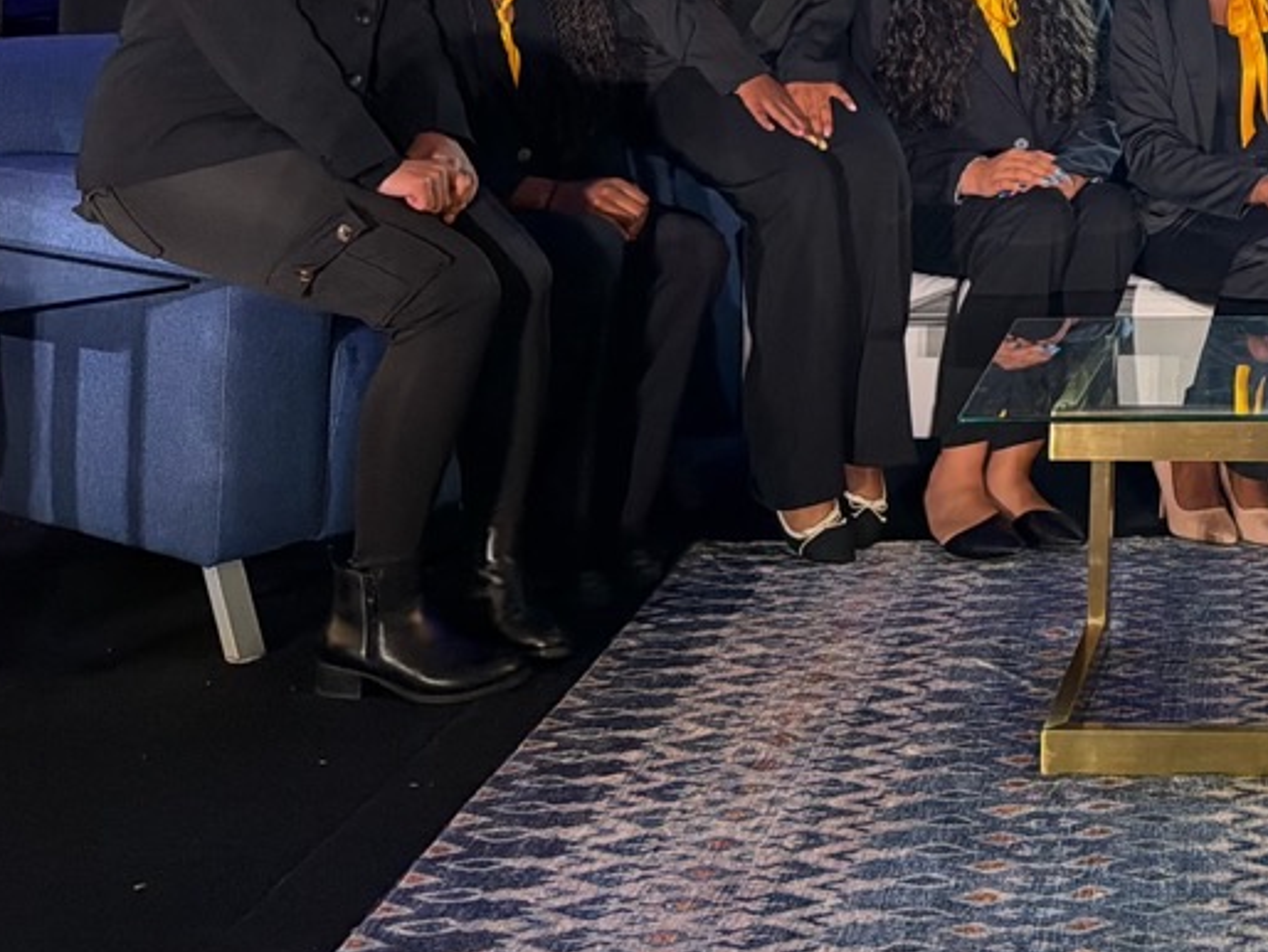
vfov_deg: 24.1
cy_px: -136
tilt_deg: +1.5
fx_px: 2052
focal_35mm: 56
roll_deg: +0.0
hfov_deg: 30.6
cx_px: 1406
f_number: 1.78
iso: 320
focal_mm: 6.76
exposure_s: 1/76
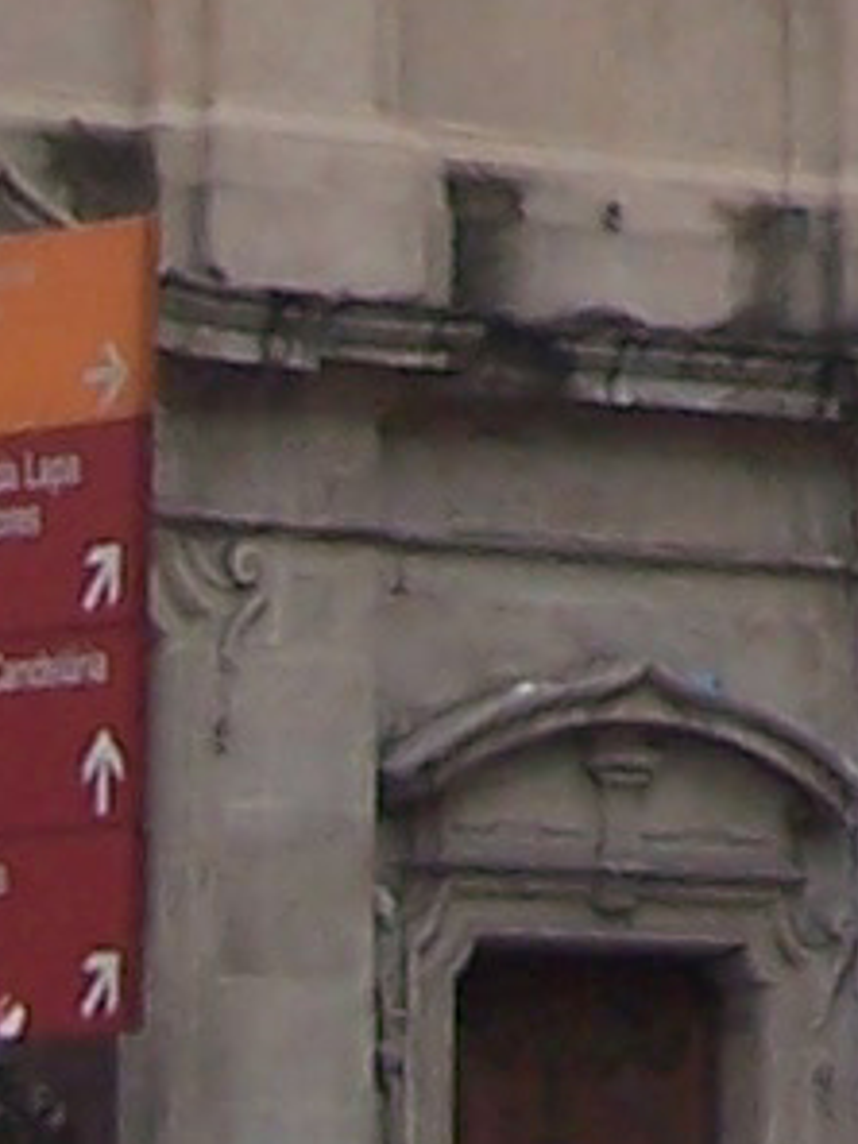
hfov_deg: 4.9
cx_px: 2199
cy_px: -1712
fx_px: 9782
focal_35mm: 296
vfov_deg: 6.3
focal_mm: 6.3
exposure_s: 1/125
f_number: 2.8
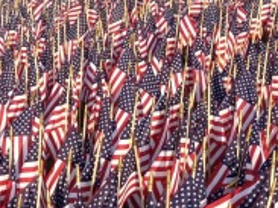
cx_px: -100
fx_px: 1228
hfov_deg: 12.5
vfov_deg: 9.2
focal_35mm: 153
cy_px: 387
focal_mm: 4.28
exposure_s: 1/778
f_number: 2.4
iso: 50
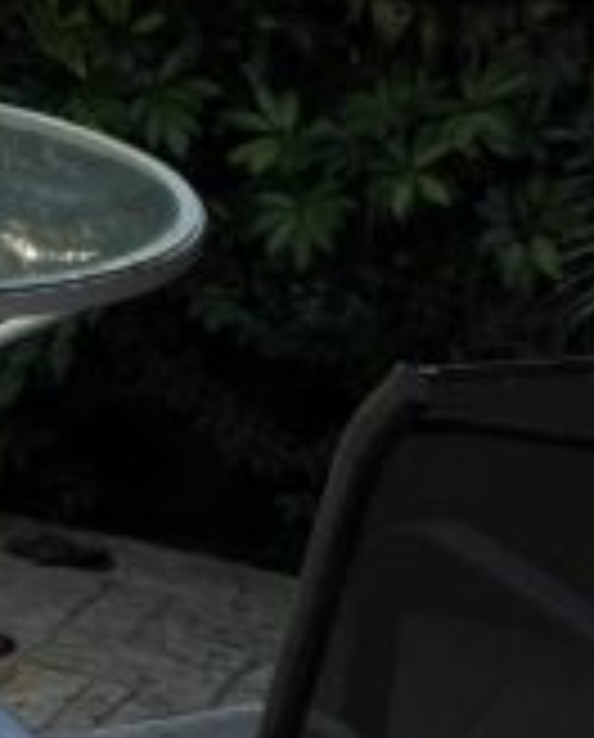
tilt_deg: +0.3
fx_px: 3459
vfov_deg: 10.9
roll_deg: +0.2
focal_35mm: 158
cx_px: -1166
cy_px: -801
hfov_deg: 8.3
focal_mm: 5.7
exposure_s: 1/1575
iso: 50
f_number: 1.5
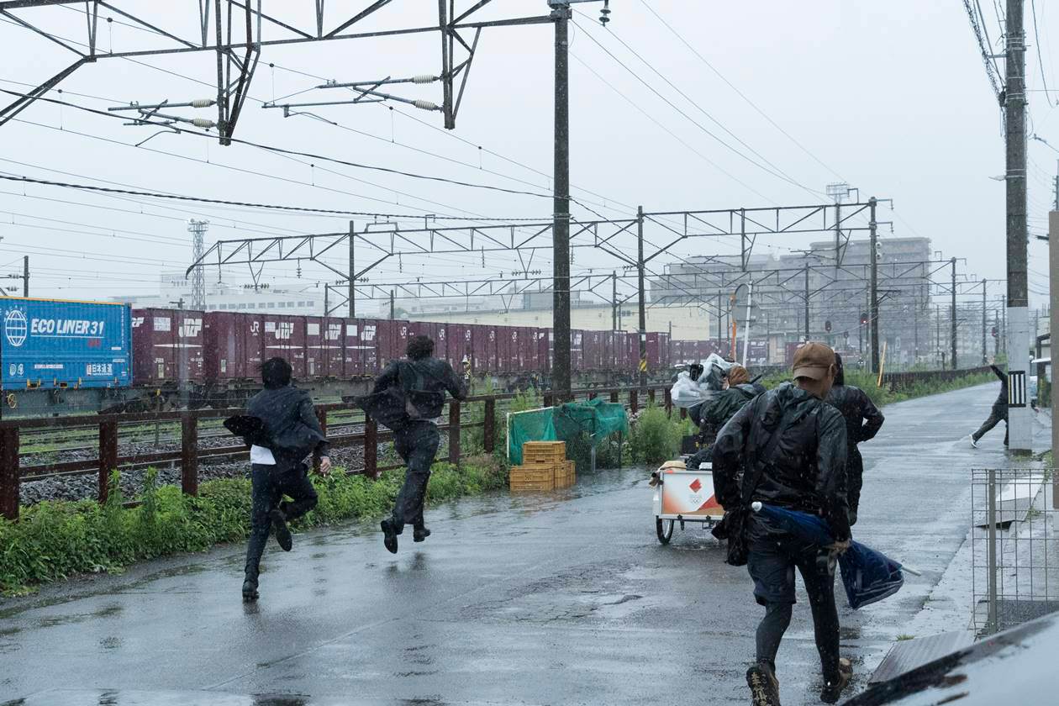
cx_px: 530
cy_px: 353
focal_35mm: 58
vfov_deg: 23.4
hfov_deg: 34.5
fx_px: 1706
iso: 8000
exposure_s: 1/1250
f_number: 9
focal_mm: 58
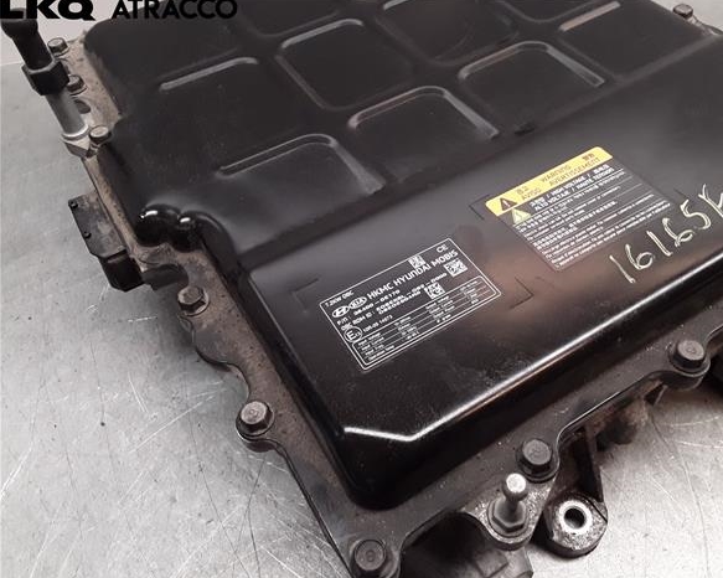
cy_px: 293
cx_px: 396
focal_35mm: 30
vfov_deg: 48.5
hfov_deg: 58.7
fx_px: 642
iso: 100
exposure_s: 1/100
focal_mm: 2.91
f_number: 1.9
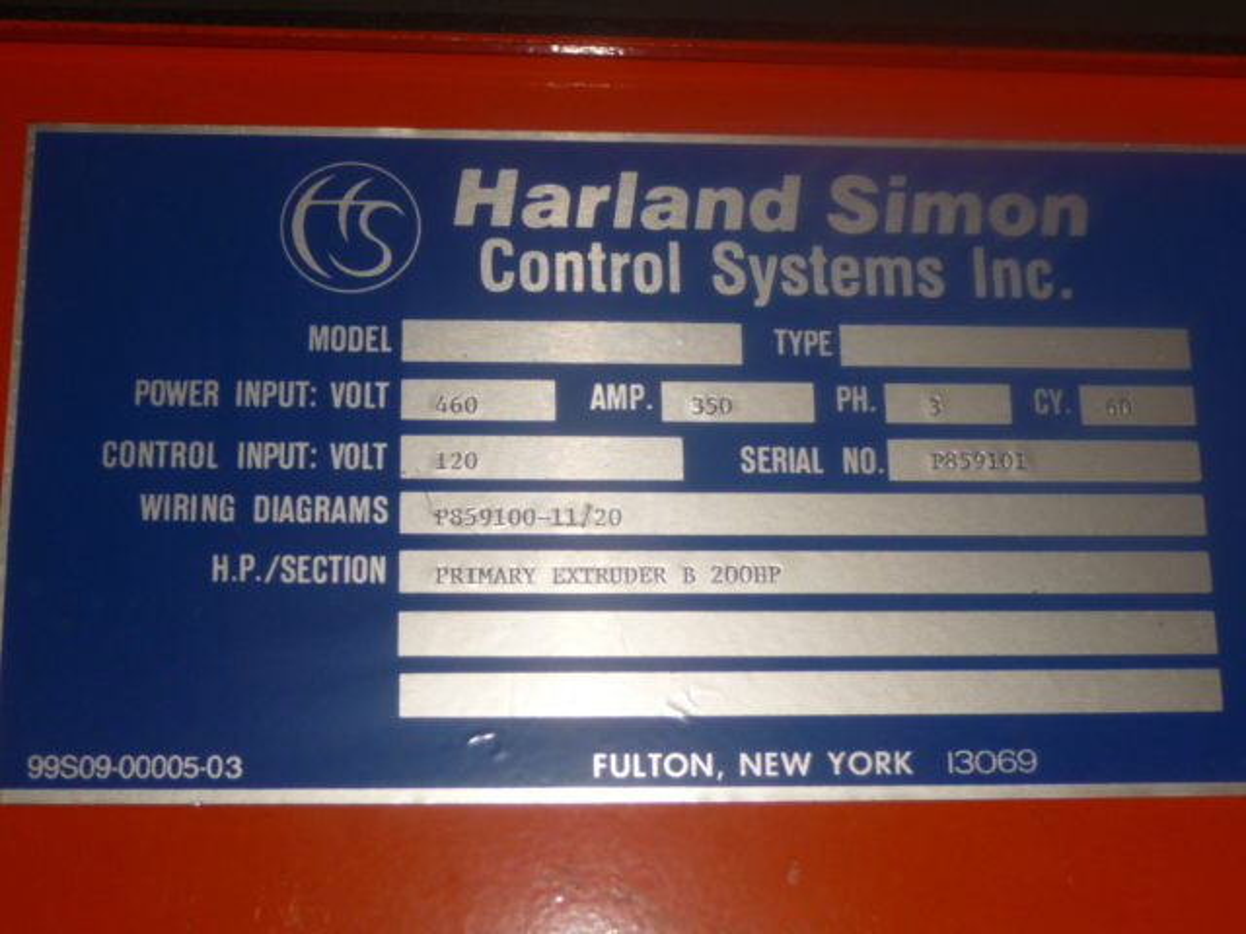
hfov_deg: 33.8
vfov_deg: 25.7
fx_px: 2052
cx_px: 623
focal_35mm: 57
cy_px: 467
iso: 100
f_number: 3.6
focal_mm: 5.6
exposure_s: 1/30
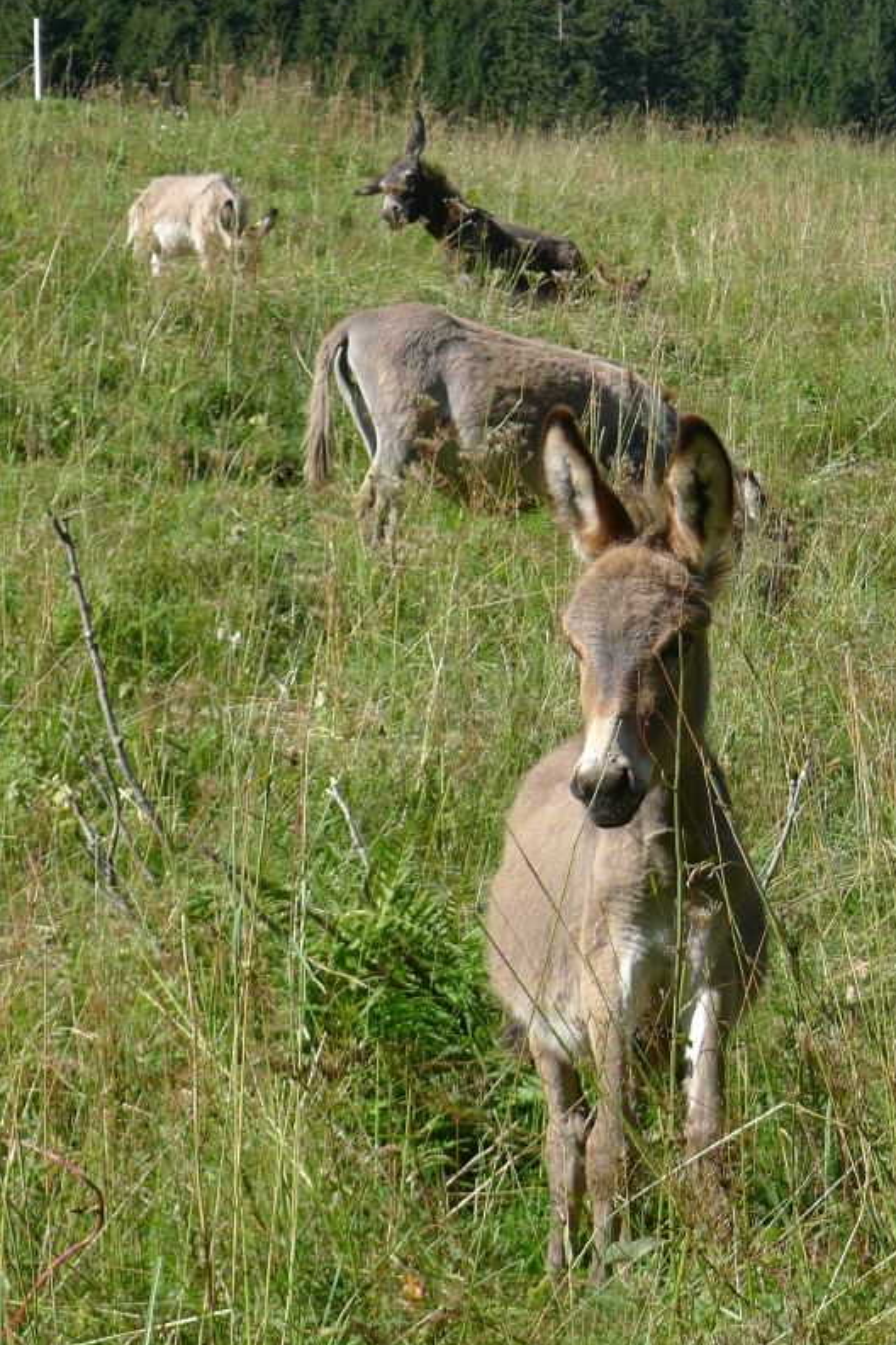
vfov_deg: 19.3
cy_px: 671
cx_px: 880
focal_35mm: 106
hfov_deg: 12.8
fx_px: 3957
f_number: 3.5
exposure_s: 1/500
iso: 80
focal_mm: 14.9
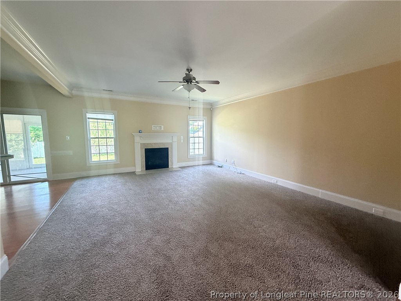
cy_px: 150
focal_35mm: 14
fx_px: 162
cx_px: 200
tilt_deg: -4.8
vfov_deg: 85.7
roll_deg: +1.3
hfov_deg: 102.1
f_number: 2.2
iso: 500
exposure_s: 1/60
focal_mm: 2.22
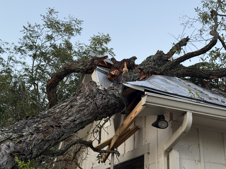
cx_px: 113
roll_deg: -4.1
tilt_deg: +21.9
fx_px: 313
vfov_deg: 30.3
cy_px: 84
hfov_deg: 39.7
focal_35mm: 48
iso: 50
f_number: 1.78
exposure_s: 1/172
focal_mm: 6.76
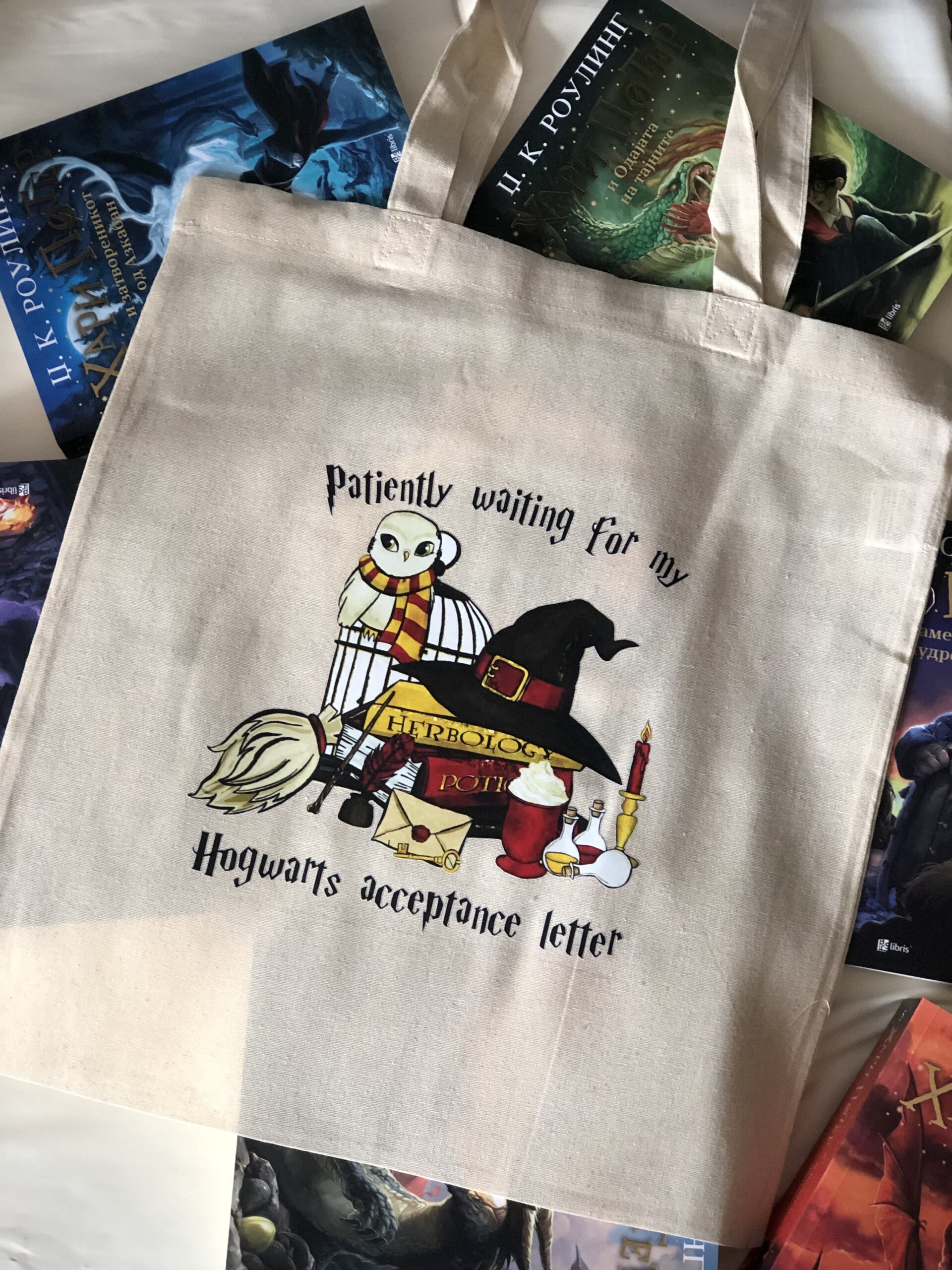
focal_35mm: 57
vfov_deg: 33.8
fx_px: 2090
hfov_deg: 25.7
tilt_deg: -80.6
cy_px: 635
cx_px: 476
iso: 125
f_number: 2.8
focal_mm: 6.6
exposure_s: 1/30
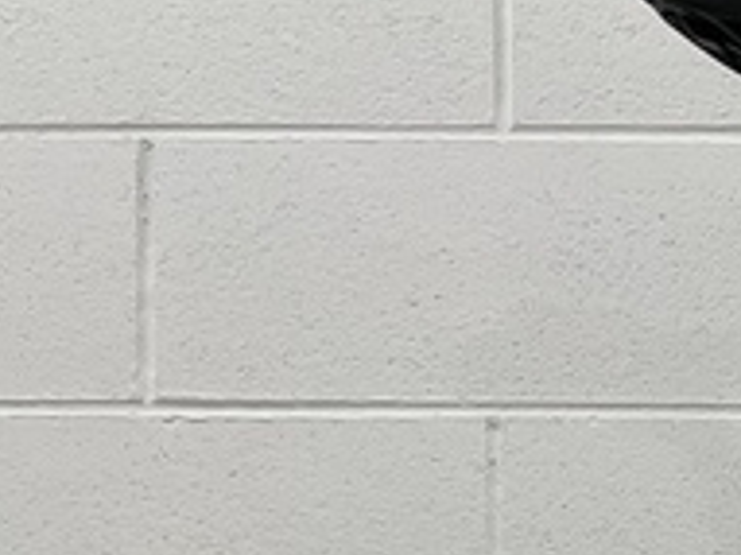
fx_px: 2332
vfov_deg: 12.5
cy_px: 982
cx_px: 1412
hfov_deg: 15.1
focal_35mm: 109
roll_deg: +0.4
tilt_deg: -0.1
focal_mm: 4.2
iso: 125
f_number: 1.6
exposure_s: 1/100
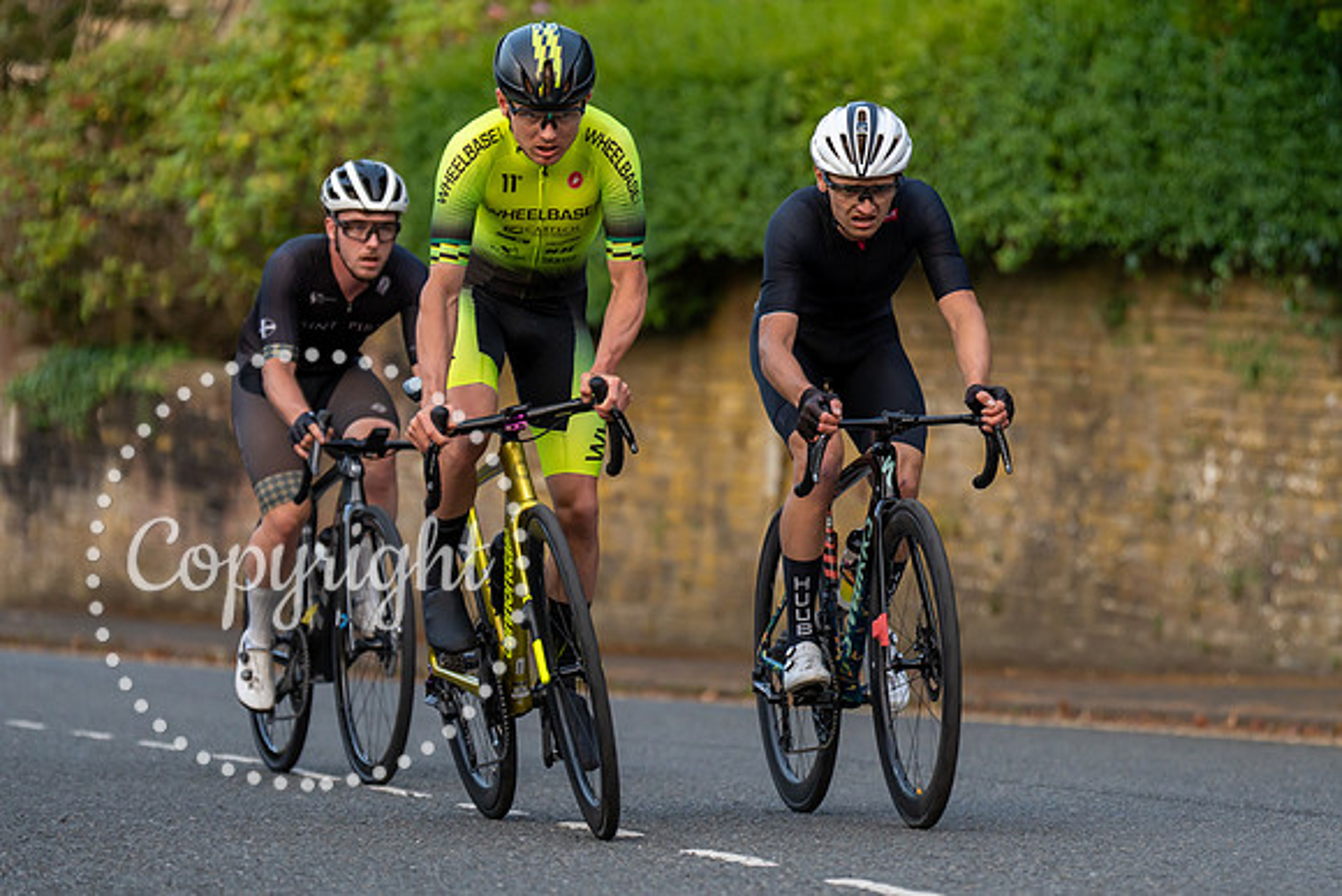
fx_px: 6491
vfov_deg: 7.9
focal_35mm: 174
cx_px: 864
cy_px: 416
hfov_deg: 11.8
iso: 1250
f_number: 2.8
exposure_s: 1/1000
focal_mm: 135
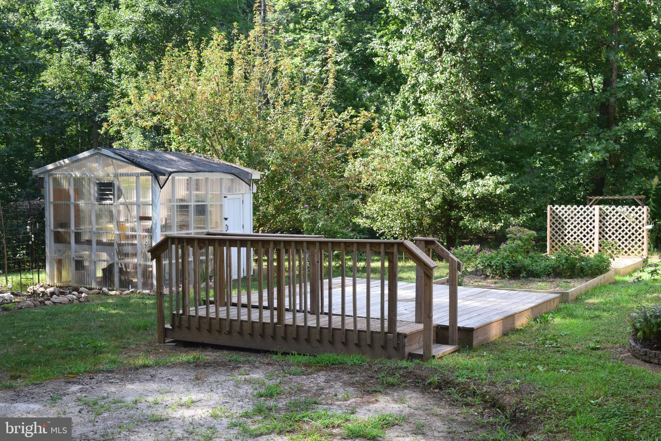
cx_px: 330
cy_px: 220
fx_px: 826
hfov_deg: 43.6
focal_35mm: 45
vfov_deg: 29.9
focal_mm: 30
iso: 400
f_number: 9
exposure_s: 1/160
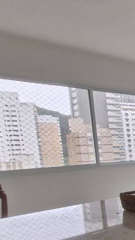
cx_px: 298
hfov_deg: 16.7
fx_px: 268
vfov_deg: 47.0
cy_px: 172
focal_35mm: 42
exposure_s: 1/142
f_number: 2.2
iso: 50
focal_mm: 1.74
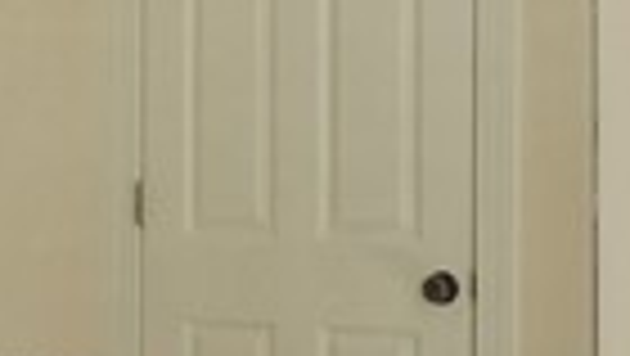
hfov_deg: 15.8
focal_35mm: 130
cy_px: 164
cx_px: -158
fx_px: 2173
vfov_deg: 9.4
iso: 320
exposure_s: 1/10
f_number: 9
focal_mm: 16
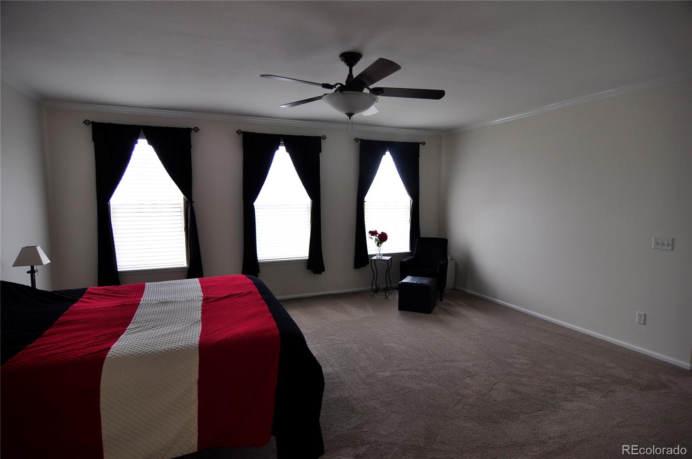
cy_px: 230
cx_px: 346
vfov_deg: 67.2
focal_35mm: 18
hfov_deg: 90.1
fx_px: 346
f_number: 4
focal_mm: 12
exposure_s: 1/50
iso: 200
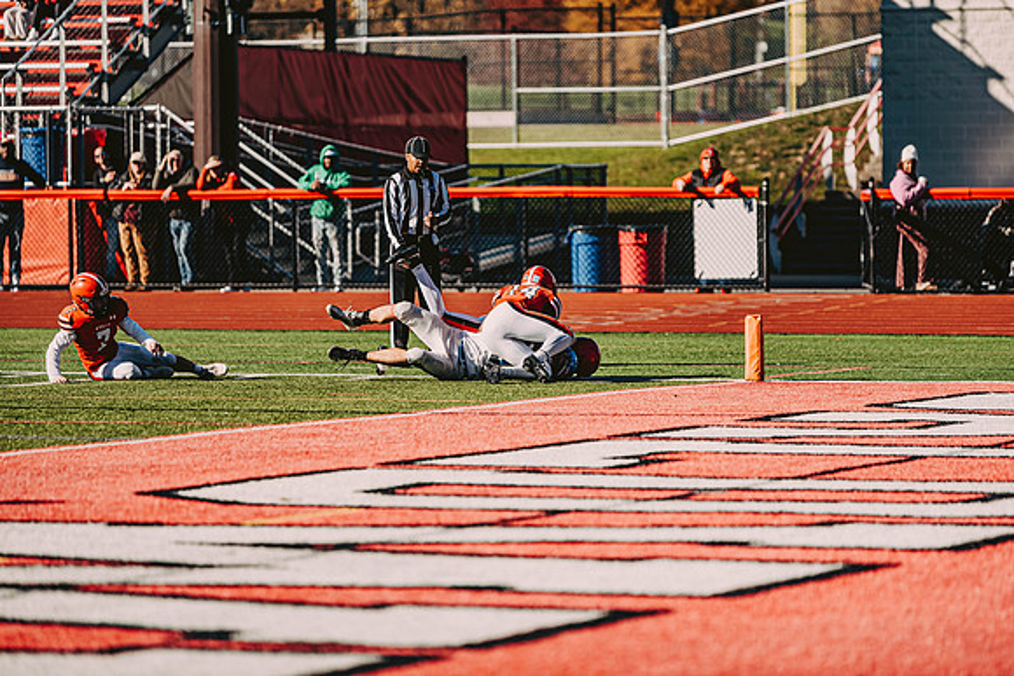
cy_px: 338
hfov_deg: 10.3
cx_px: 507
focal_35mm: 200
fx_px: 5634
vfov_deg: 6.9
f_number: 3.2
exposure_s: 1/2500
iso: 250
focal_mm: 200
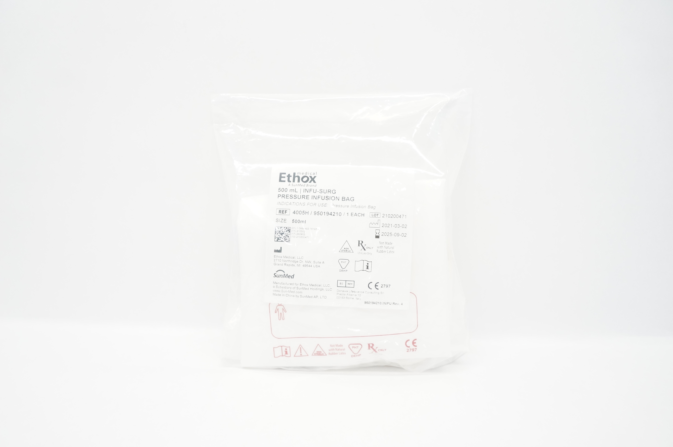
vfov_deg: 47.8
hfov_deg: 67.4
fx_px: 504
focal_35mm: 27
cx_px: 336
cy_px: 224
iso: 800
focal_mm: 18
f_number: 5
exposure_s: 1/80
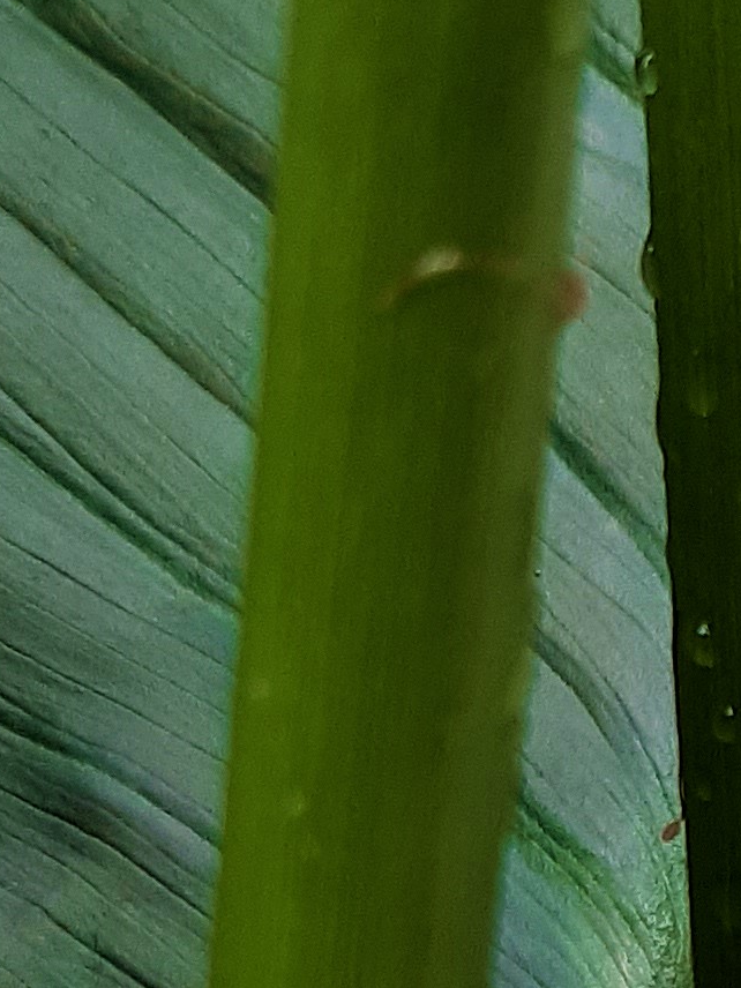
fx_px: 3996
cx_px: 1243
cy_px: 1158
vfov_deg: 13.7
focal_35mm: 140
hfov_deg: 10.1
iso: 100
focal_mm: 3.92
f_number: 1.7
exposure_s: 1/168
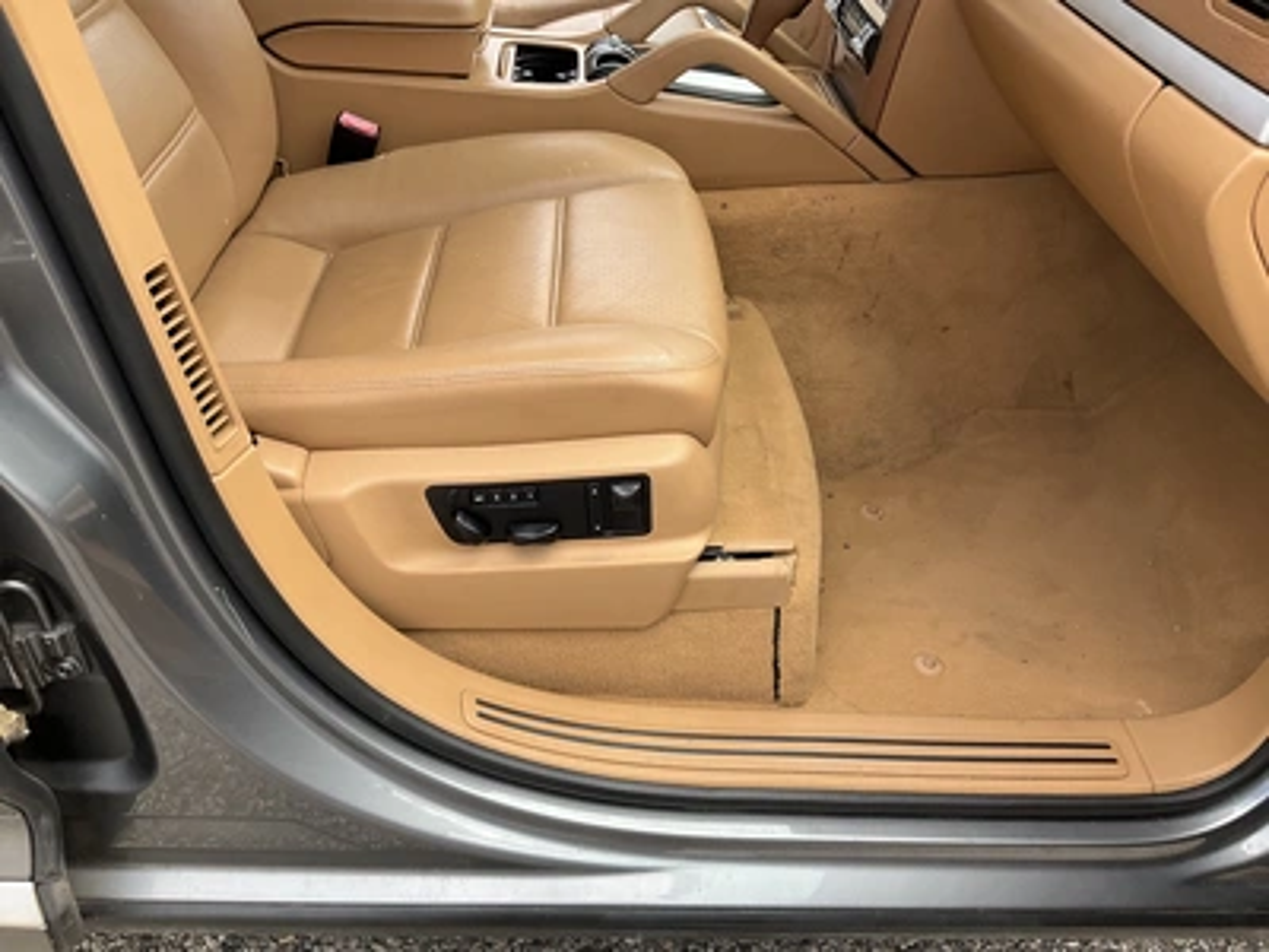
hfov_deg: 61.7
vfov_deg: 48.2
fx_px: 1063
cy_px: 476
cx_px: 634
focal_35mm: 29
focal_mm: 3
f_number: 1.8
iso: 25
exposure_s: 1/409
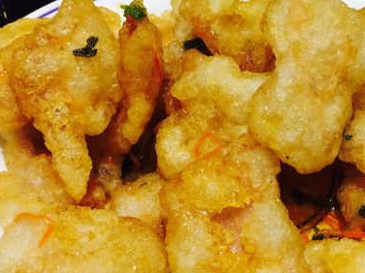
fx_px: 569
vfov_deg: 27.0
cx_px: 236
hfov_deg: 35.3
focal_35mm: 54
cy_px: 169
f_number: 2.2
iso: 40
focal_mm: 4.15
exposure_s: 1/33
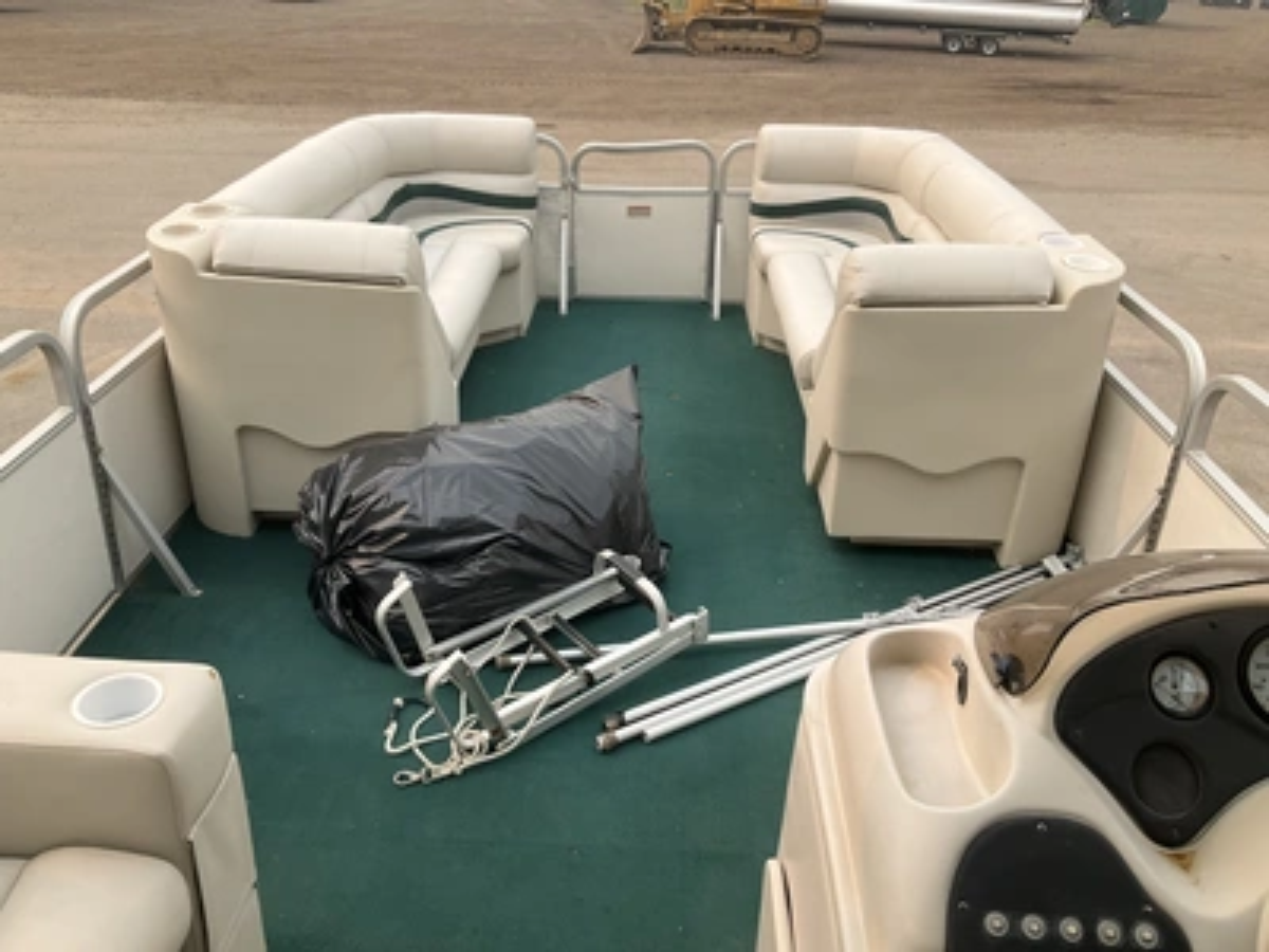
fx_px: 1063
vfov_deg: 48.2
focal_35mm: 29
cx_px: 634
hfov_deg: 61.7
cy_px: 476
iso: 25
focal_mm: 3
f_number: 1.8
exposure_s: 1/804
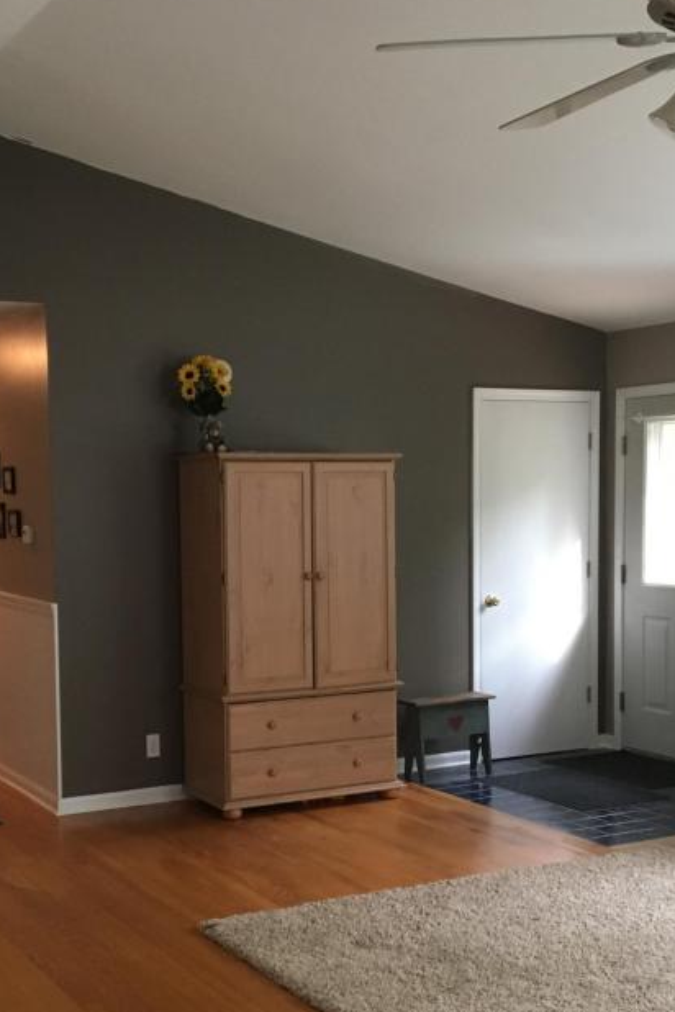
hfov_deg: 27.0
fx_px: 1406
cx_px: 326
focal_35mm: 50
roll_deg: +0.1
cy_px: 604
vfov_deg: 39.4
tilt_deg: -5.8
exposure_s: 1/30
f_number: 2.2
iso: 160
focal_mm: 4.15
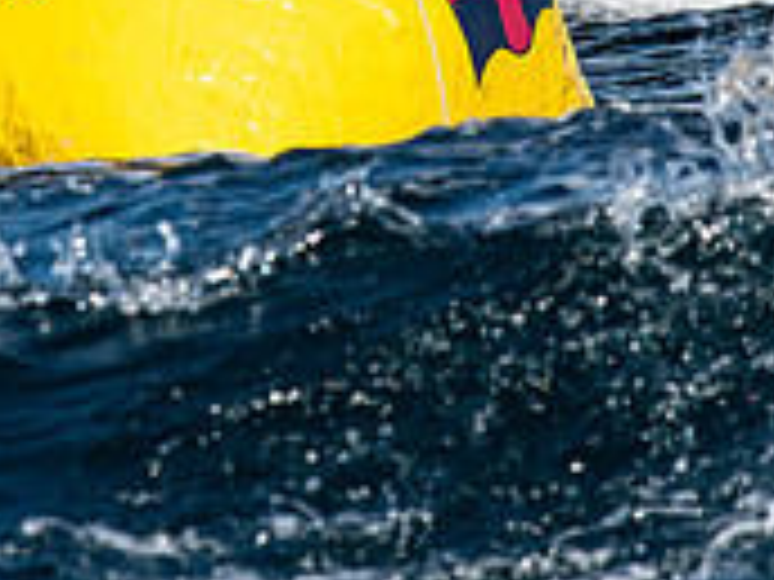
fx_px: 32623
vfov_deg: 1.0
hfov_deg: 1.4
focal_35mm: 1459
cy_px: -272
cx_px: 207
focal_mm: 300
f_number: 5
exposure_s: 1/3200
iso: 320
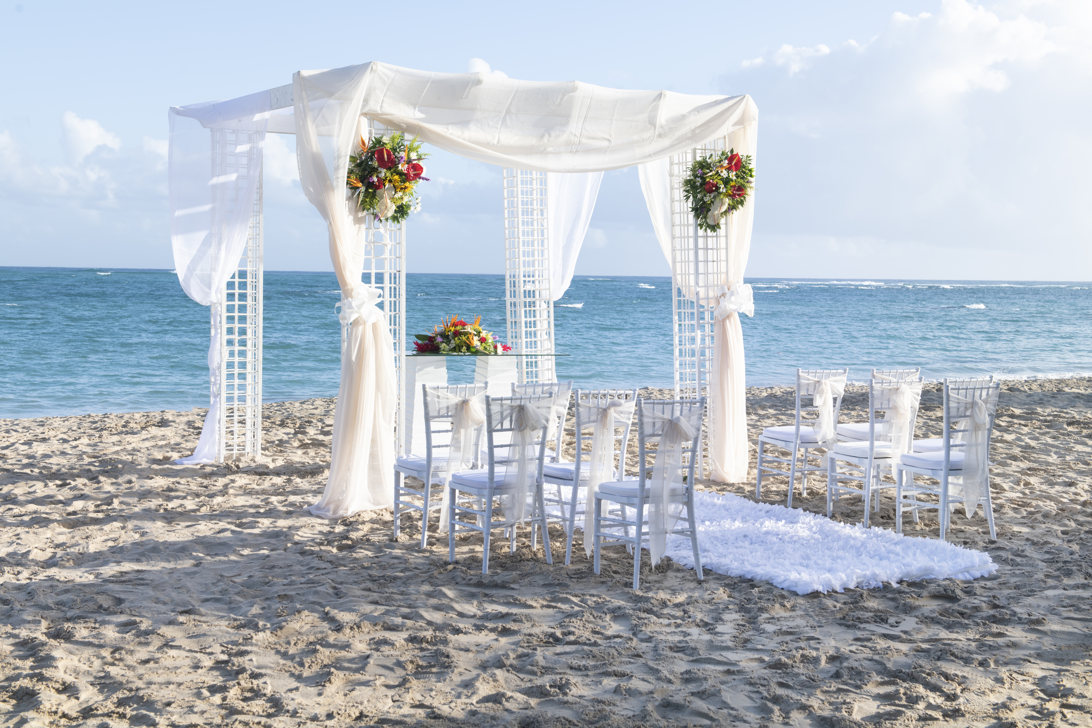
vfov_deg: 28.1
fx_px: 1456
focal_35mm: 48
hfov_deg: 41.1
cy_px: 364
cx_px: 546
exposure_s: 1/250
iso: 200
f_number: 10
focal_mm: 48
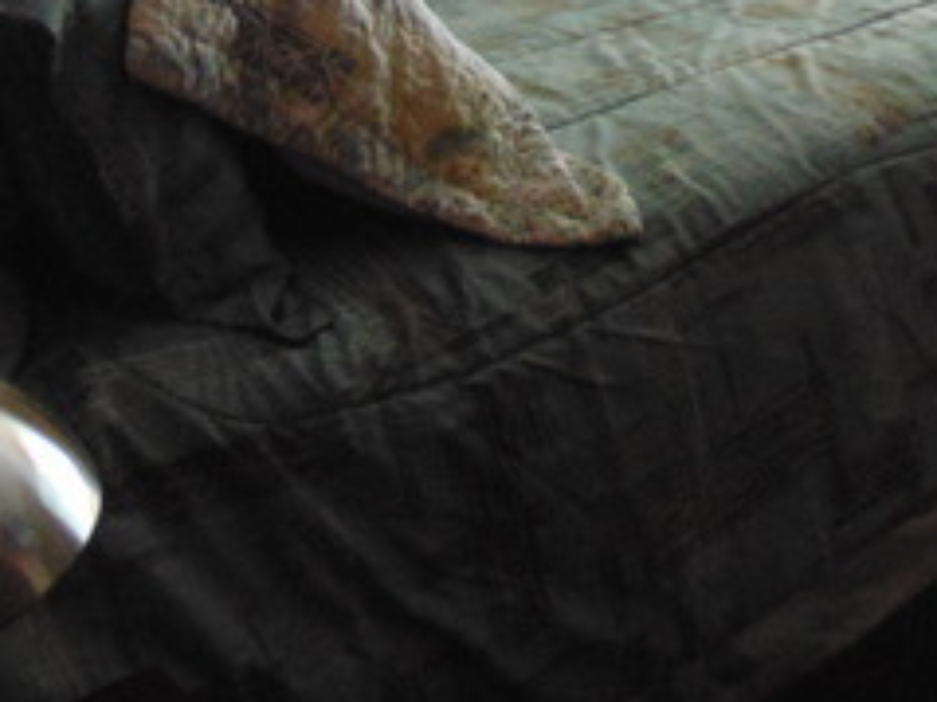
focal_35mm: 67
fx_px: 1813
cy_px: -224
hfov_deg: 28.9
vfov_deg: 20.0
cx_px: 584
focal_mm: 4.5
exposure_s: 1/20
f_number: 3
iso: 400
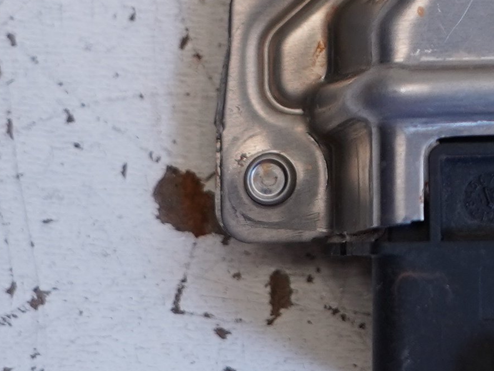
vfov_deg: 7.9
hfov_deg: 10.5
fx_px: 2612
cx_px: 686
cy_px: -222
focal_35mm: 183
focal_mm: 29
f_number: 4
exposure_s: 1/500
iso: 500
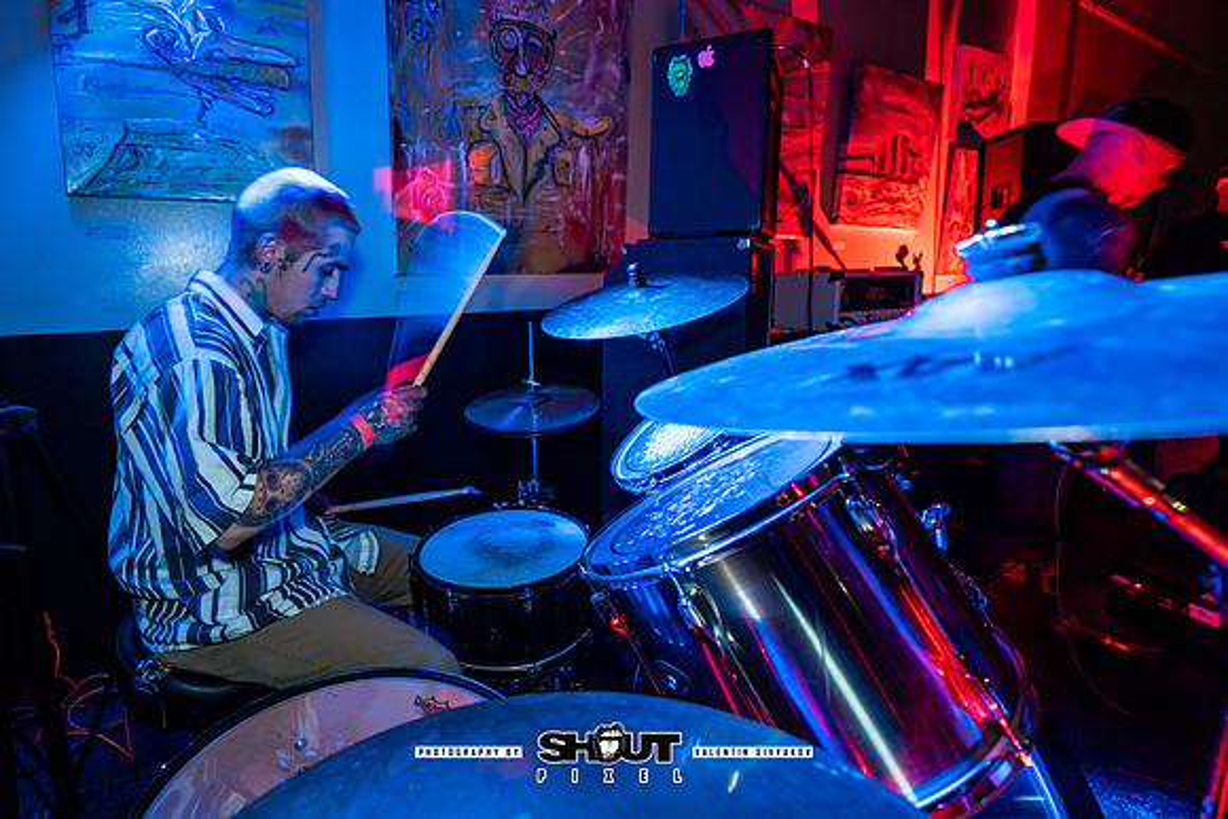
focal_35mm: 16
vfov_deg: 71.9
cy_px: 360
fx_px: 562
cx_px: 517
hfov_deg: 94.3
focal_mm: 14
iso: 320
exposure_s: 1/10
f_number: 2.8
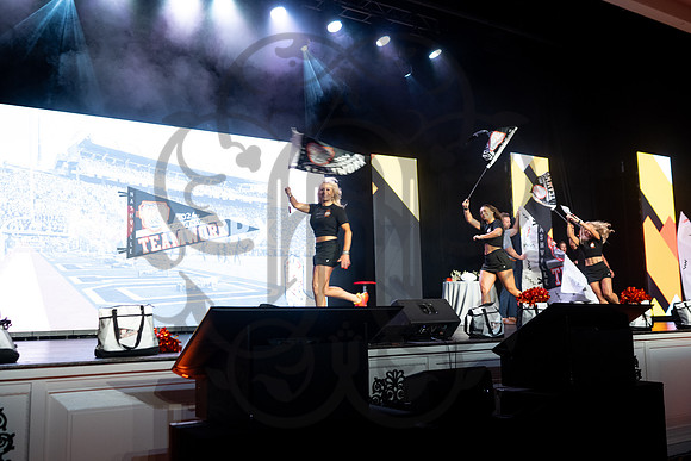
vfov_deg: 37.9
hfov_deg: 54.4
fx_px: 672
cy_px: 230
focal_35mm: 35
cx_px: 346
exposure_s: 1/160
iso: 1250
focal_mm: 35
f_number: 2.8
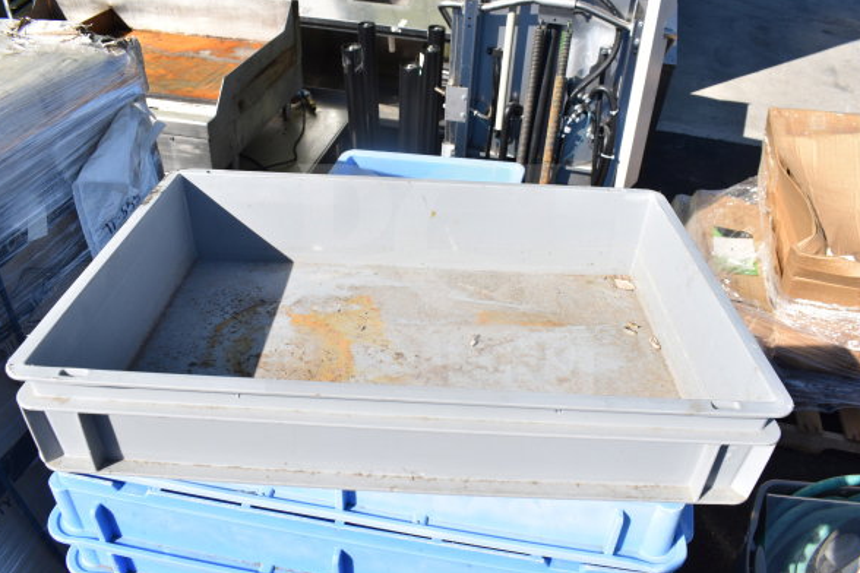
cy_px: 280
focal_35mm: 28
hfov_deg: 65.5
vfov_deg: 46.4
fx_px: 669
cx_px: 429
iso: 200
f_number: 9
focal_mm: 18
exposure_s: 1/320
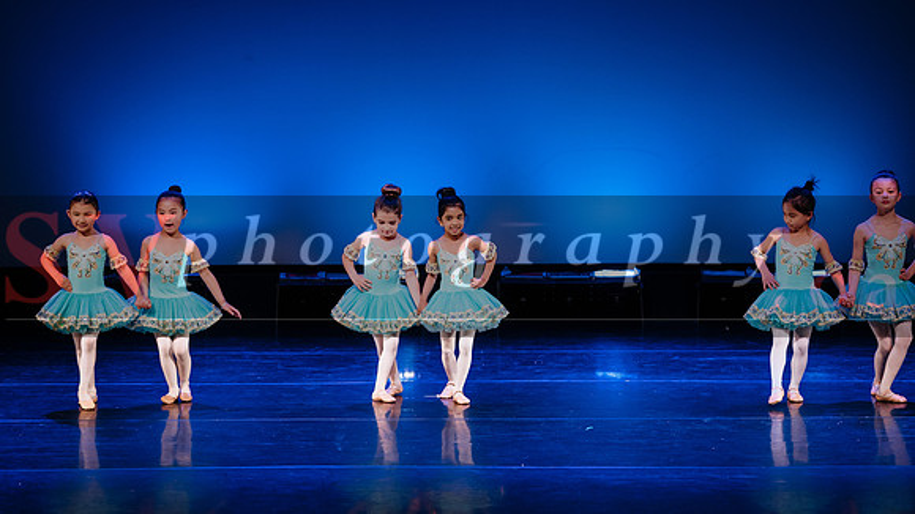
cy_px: 214
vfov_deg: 9.6
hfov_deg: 17.0
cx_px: 395
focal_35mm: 126
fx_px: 3067
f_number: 2.8
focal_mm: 105
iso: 1250
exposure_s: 1/500
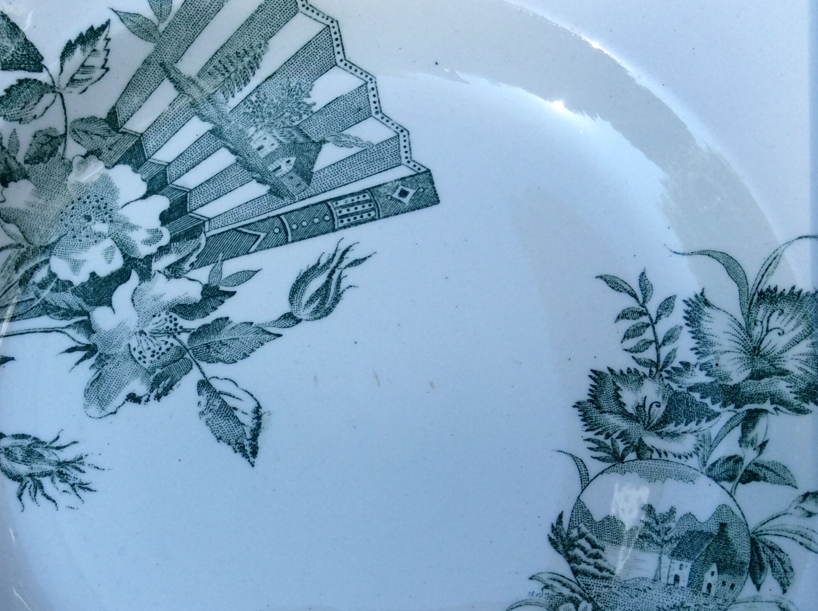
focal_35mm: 42
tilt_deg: -74.5
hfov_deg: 44.6
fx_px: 991
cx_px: 316
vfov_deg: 34.1
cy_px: 385
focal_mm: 3.3
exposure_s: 1/615
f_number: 2.4
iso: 32
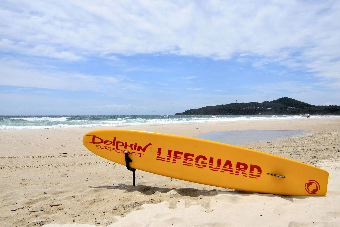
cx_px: 170
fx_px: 255
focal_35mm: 27
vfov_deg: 47.9
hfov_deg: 67.4
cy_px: 114
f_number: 11
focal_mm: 18
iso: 200
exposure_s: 1/500
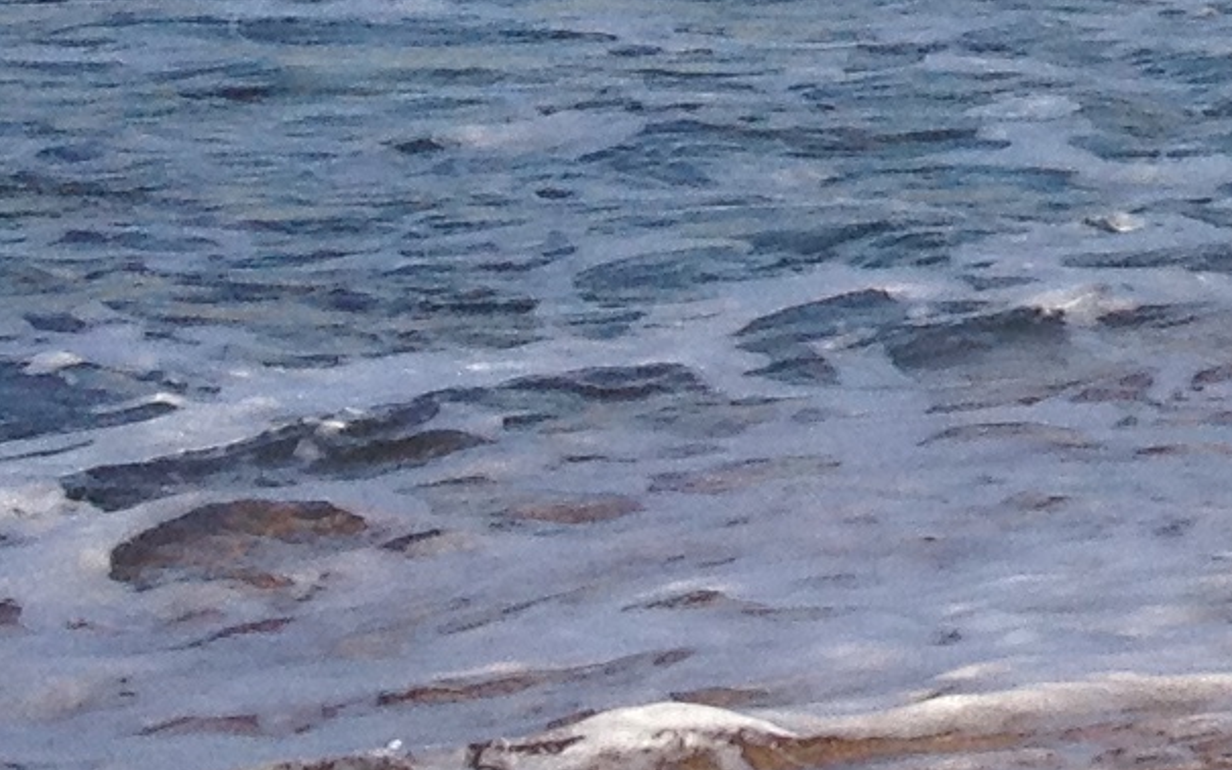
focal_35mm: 200
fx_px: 6715
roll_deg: -1.9
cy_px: -1029
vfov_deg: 6.3
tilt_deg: +0.5
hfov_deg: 9.7
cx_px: 2533
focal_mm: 4.28
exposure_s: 1/1972
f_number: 2.4
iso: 50
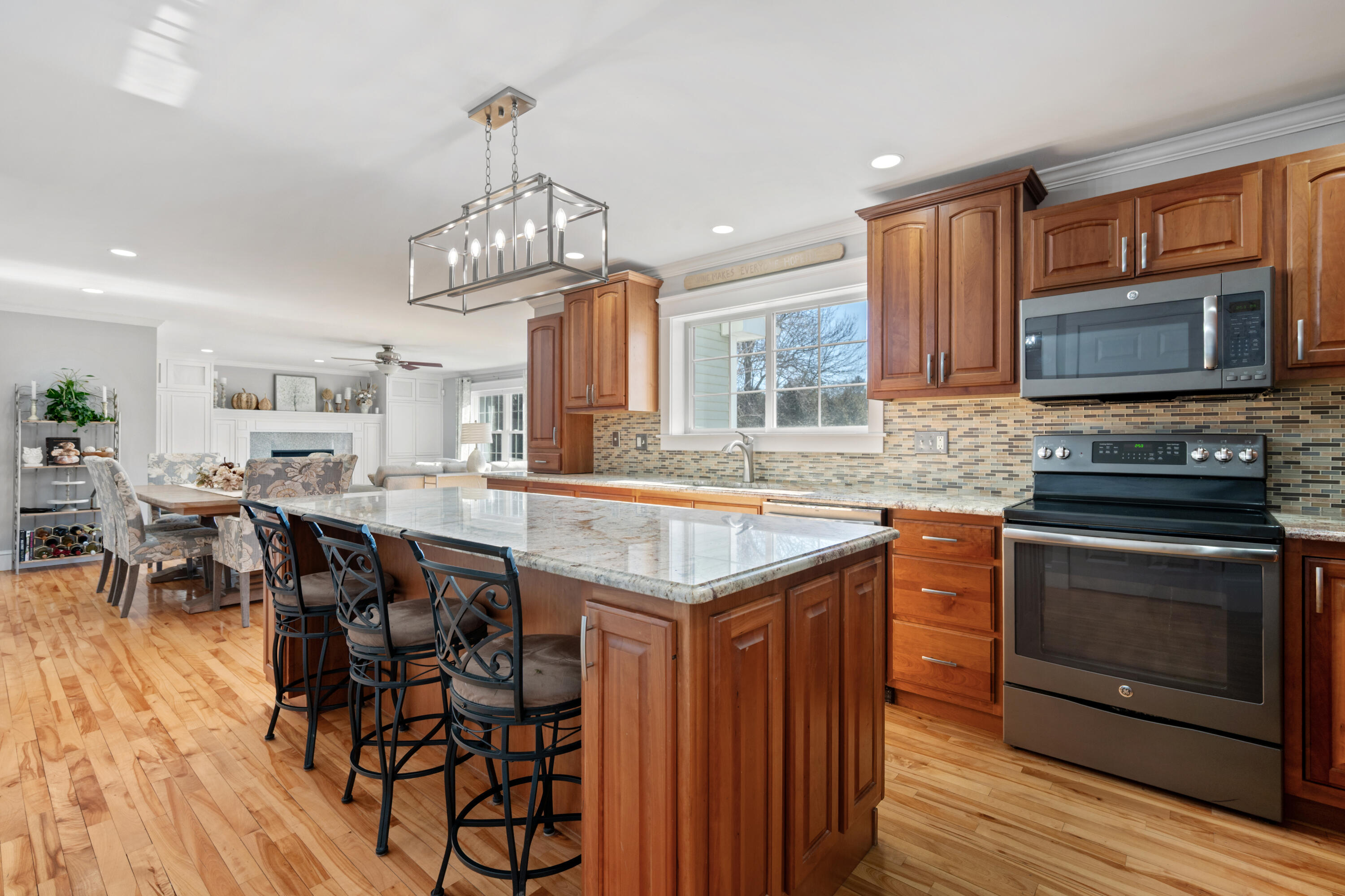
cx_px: 672
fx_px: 598
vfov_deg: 73.7
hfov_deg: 96.7
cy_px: 448
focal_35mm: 16
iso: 320
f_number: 9
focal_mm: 16
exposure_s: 1/1.25
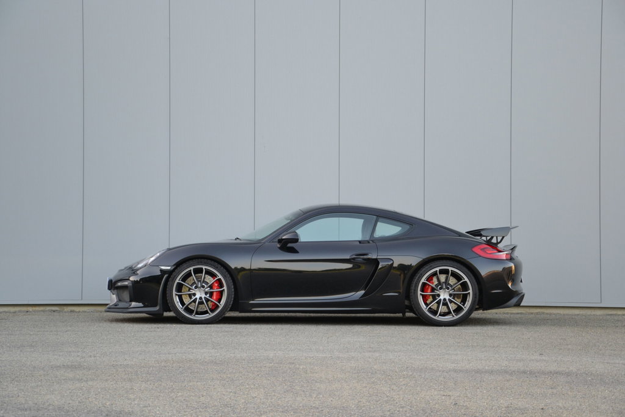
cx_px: 312
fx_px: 1511
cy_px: 208
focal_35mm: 87
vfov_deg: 15.7
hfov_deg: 23.4
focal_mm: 58
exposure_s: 1/125
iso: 400
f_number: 5.6
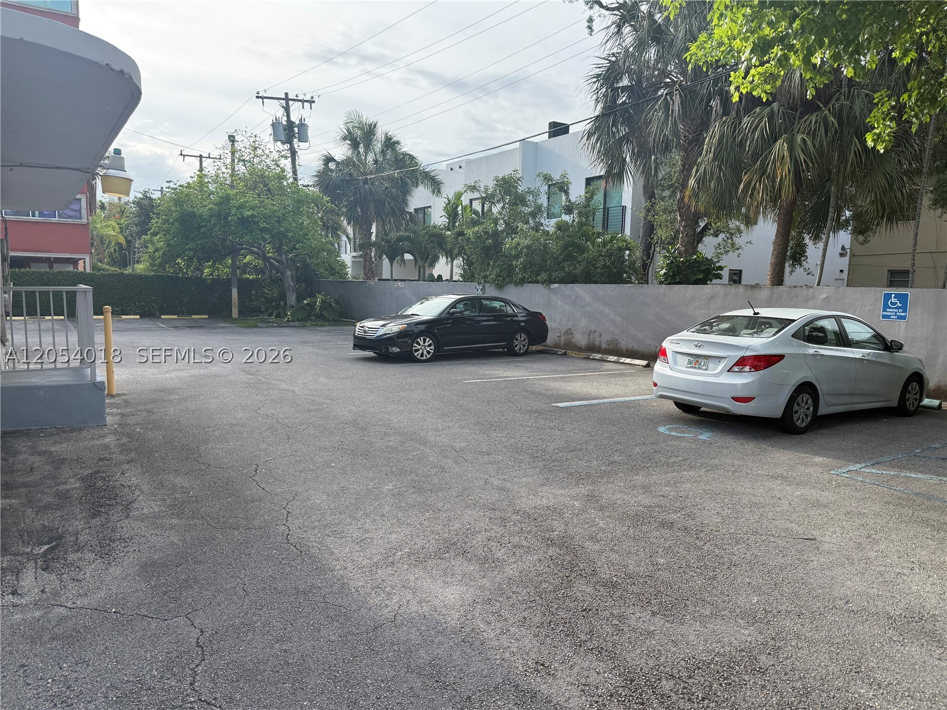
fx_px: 657
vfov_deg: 56.8
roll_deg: -0.6
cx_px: 474
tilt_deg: -6.8
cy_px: 355
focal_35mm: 24
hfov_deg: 71.6
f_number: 1.78
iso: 100
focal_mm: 6.76
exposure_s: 1/2053
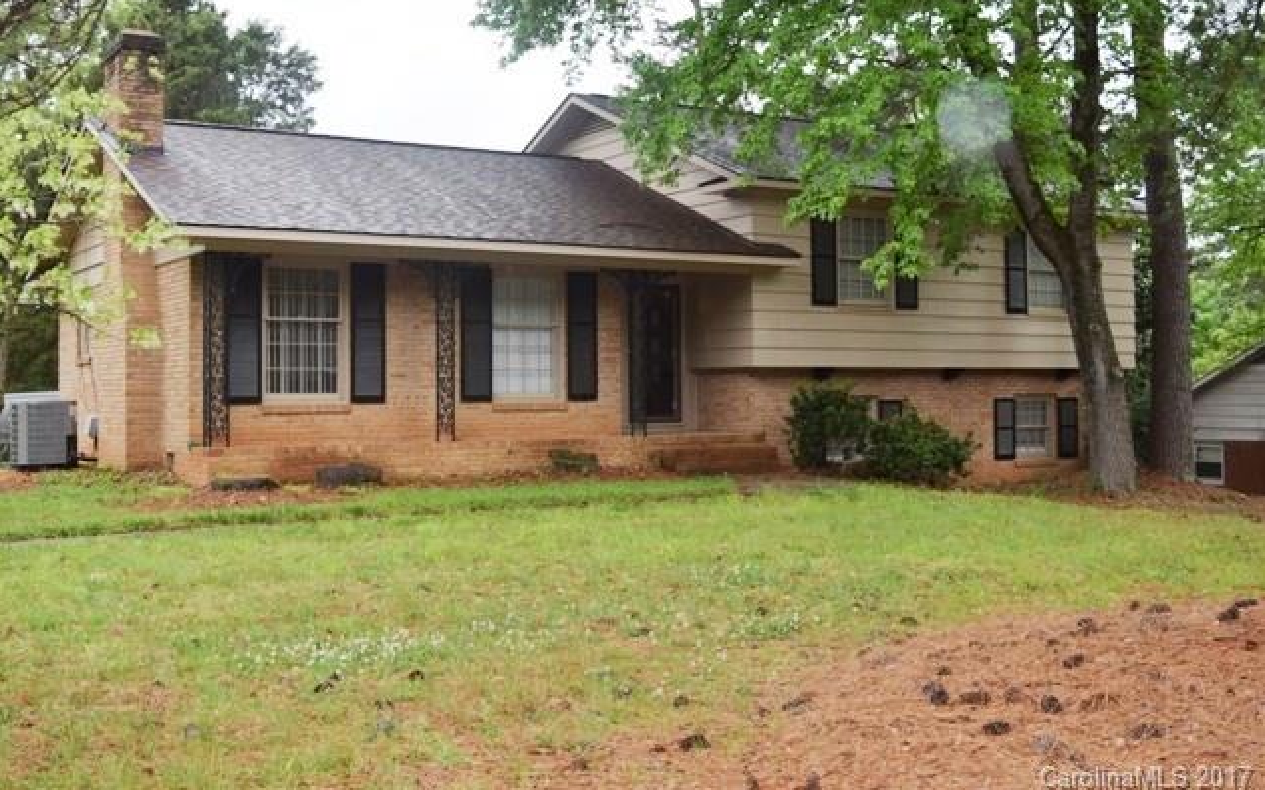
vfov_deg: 29.8
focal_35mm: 43
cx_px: 632
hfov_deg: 46.2
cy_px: 372
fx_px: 1482
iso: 100
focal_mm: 28
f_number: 5.6
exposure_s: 1/125
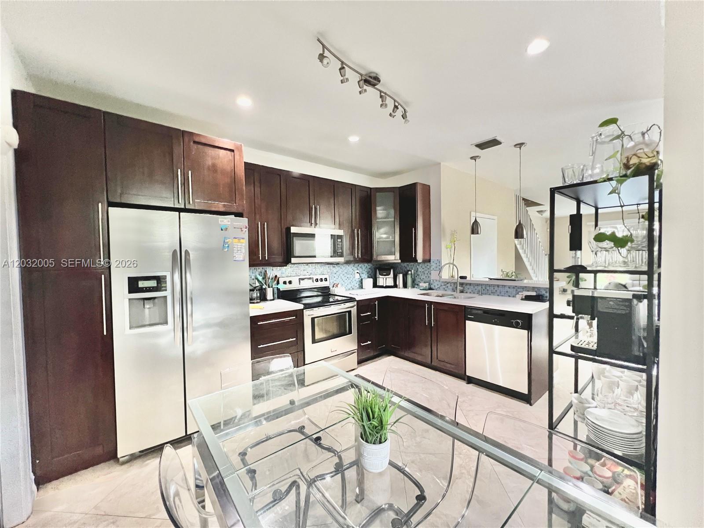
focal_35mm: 13
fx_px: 264
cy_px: 264
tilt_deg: -2.2
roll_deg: +0.8
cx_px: 352
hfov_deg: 106.2
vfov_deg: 89.9
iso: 1000
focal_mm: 1.57
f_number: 1.8
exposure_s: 1/60
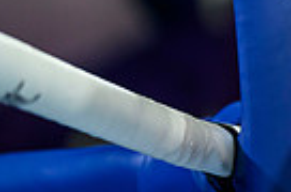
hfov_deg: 2.4
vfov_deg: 1.6
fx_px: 6903
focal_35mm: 856
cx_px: 535
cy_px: -95
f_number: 3.2
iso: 2500
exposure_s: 1/2500
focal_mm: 200
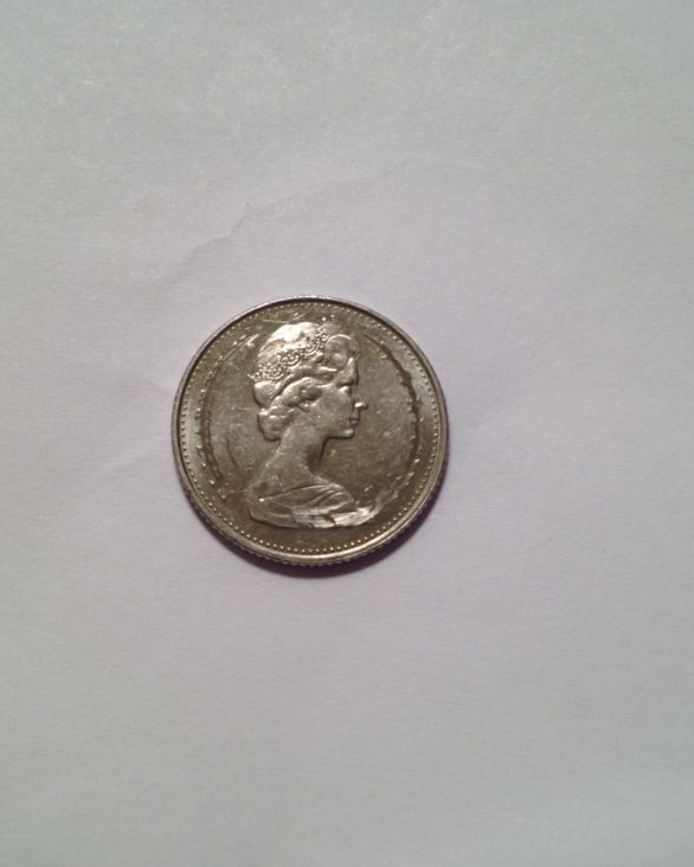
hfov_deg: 34.2
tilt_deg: -73.1
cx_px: 354
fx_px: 1129
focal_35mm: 44
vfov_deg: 42.0
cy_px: 434
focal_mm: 4.12
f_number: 2.4
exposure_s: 1/40
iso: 50
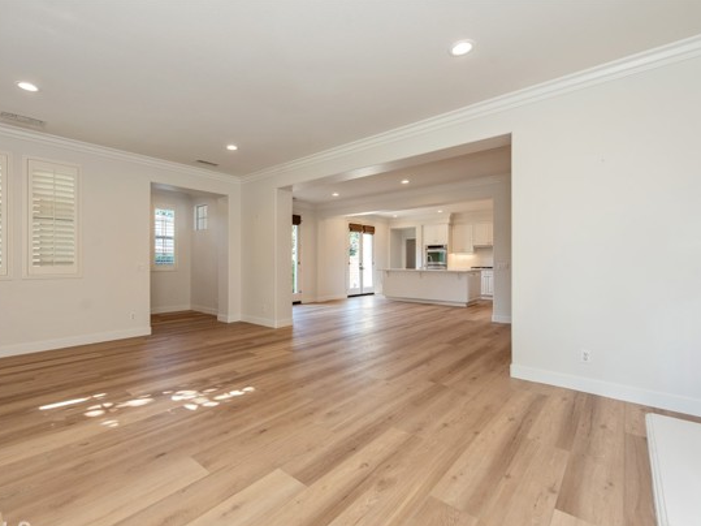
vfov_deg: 78.0
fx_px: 324
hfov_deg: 94.2
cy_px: 274
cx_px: 313
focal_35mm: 16
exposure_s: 1/125
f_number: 5.6
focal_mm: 14
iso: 640
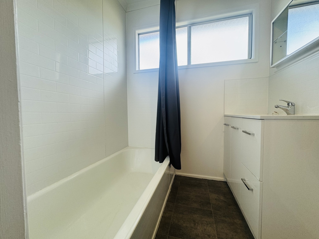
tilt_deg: -2.6
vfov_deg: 85.7
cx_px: 160
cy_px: 120
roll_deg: +0.5
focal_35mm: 14
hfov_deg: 102.1
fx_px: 129
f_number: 2.2
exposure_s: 1/100
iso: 80
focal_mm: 2.22
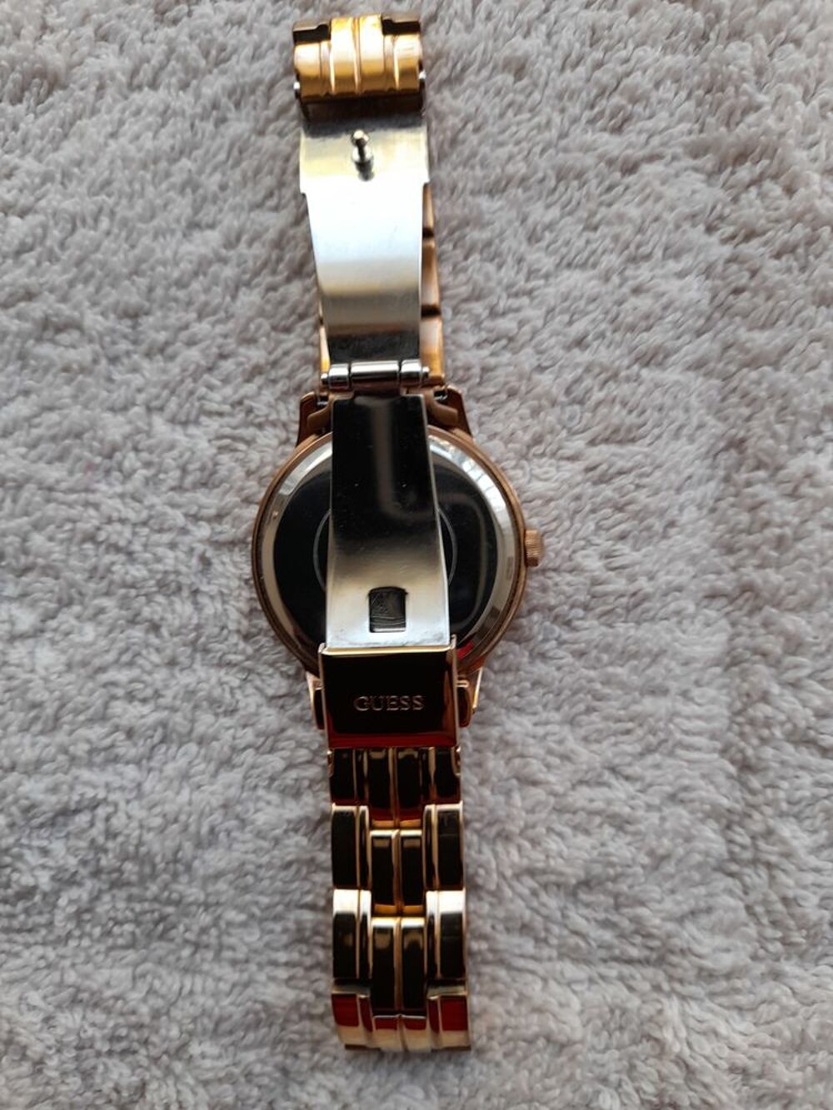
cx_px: 416
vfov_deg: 69.4
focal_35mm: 25
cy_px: 555
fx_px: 802
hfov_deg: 54.9
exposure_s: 1/50
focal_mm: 4.6
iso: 80
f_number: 2
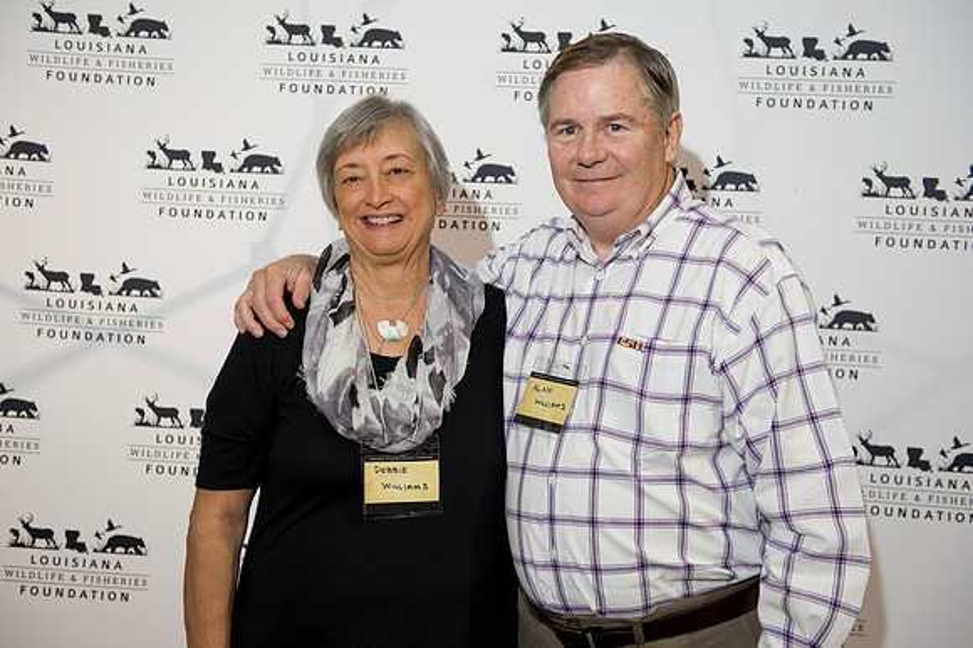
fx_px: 1351
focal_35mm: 50
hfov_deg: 39.6
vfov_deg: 27.0
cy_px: 324
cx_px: 486
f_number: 3.5
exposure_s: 1/125
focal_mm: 50
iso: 800
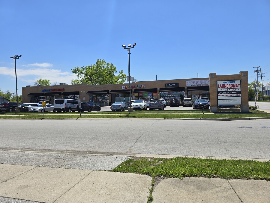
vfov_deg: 58.9
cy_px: 102
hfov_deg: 73.9
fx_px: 179
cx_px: 135
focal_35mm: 23
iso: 12
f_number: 1.7
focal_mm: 6.3
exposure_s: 1/1232
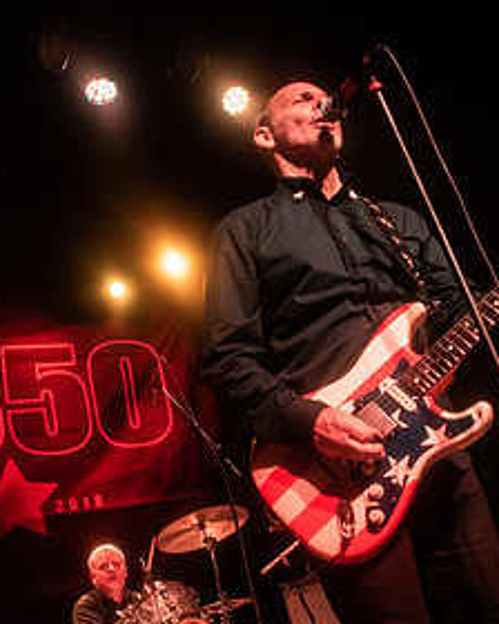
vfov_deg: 43.6
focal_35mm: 42
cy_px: 377
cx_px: 255
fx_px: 775
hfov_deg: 35.7
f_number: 2.8
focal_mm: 20
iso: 3200
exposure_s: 1/400
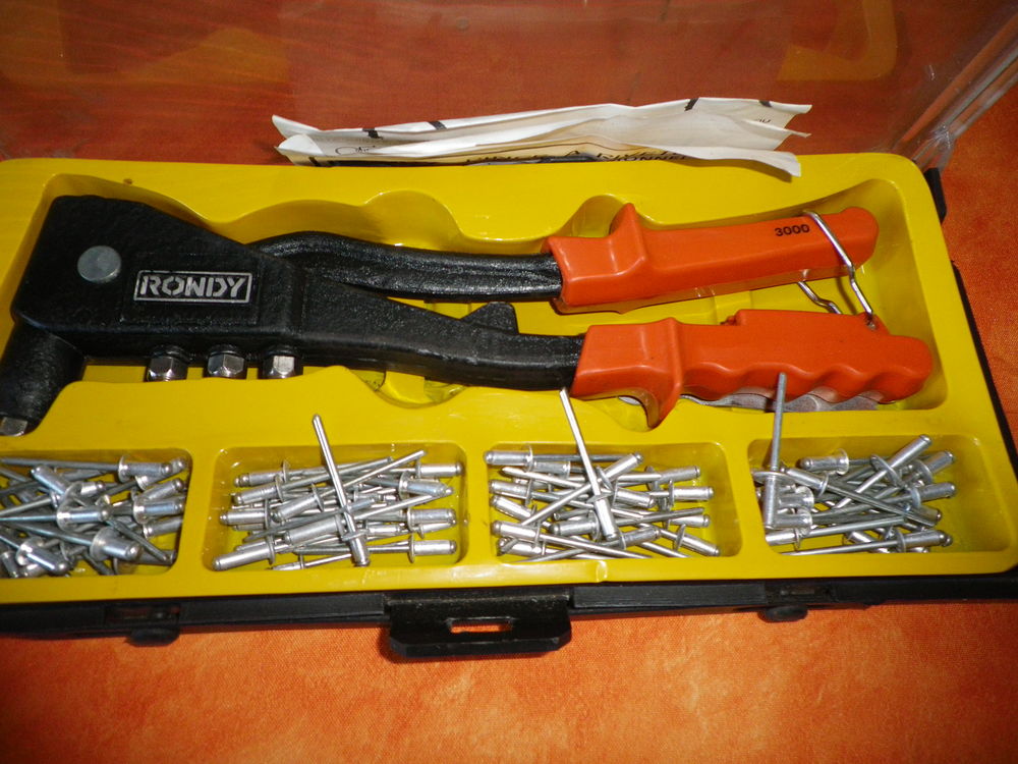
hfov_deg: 63.4
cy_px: 382
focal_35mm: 28
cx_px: 509
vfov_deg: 49.7
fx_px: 823
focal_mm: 4.9
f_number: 2.6
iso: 160
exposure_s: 1/60
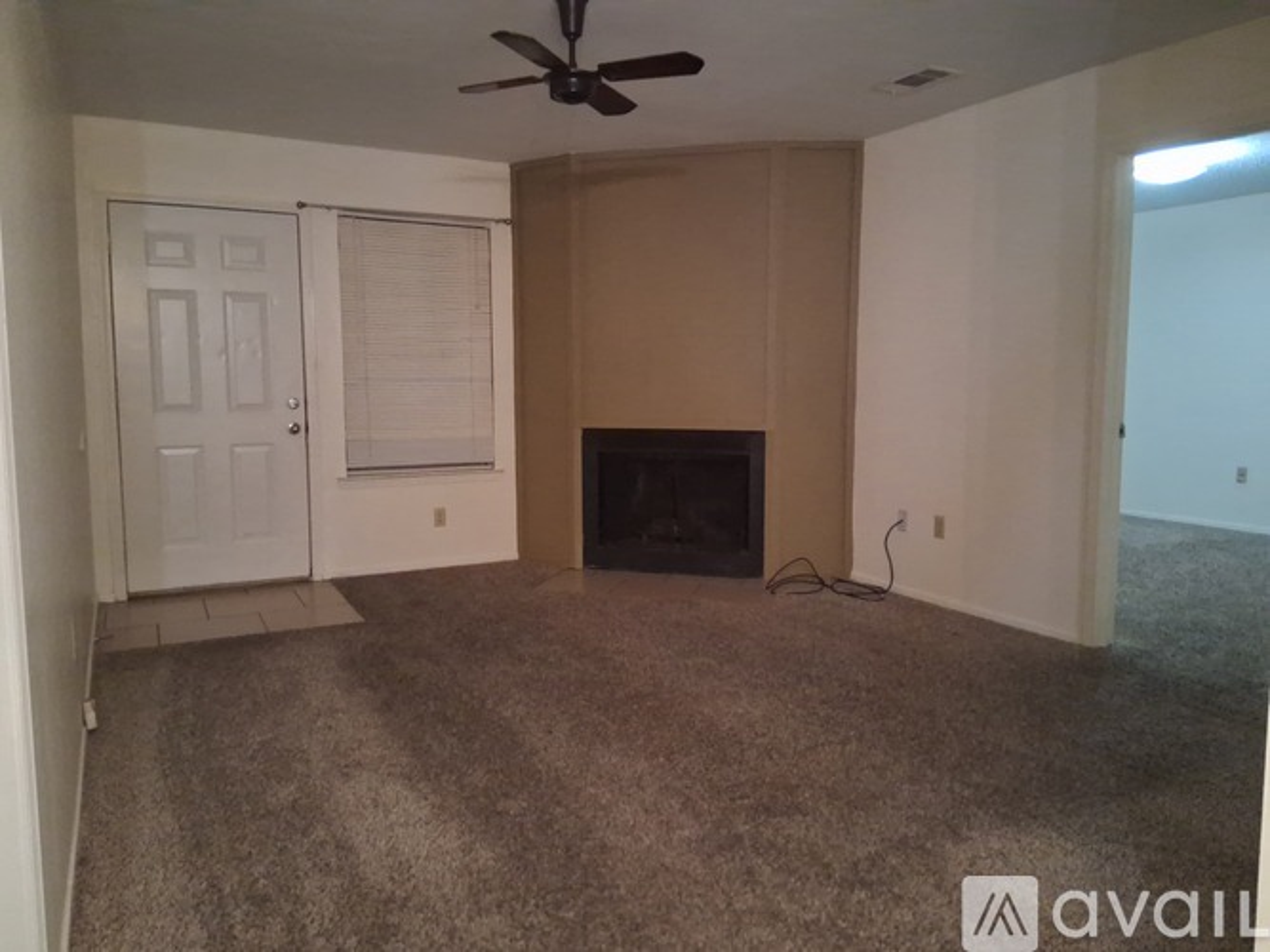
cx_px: 635
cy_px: 476
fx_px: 954
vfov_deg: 53.0
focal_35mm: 26
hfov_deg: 67.3
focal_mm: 3.98
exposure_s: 1/24
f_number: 1.8
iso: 640
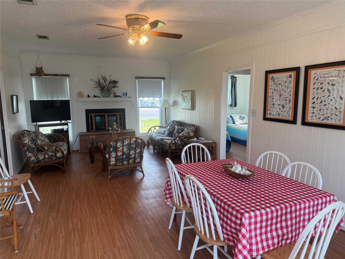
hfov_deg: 71.6
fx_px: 239
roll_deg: +0.3
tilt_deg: -9.6
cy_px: 130
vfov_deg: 56.8
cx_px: 172
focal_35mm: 24
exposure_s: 1/151
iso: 100
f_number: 1.78
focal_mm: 6.76
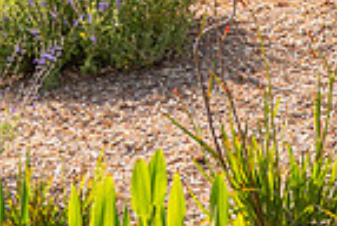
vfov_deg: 2.3
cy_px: -328
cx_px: 86
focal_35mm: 603
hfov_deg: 3.4
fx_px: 5656
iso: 200
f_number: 4.5
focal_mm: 85
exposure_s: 1/1000
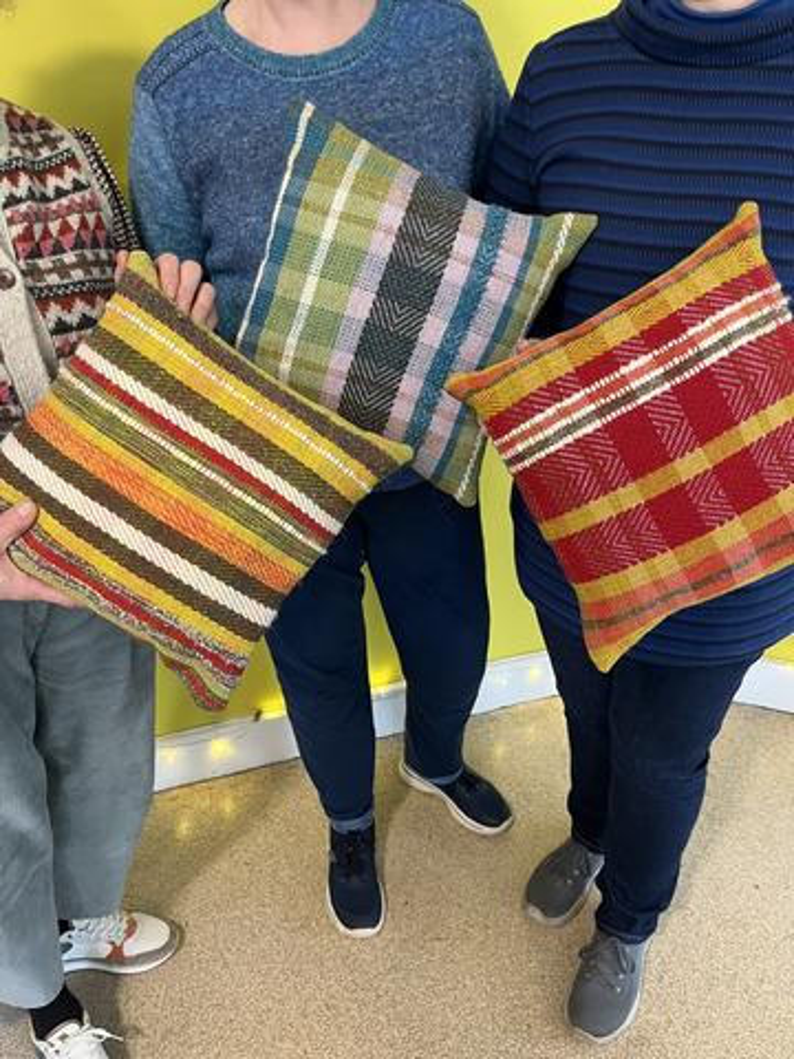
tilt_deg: -28.8
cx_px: 397
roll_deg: +0.6
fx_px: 795
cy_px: 530
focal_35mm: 26
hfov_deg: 53.1
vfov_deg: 67.3
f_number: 1.6
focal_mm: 5.1
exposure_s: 1/50
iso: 250
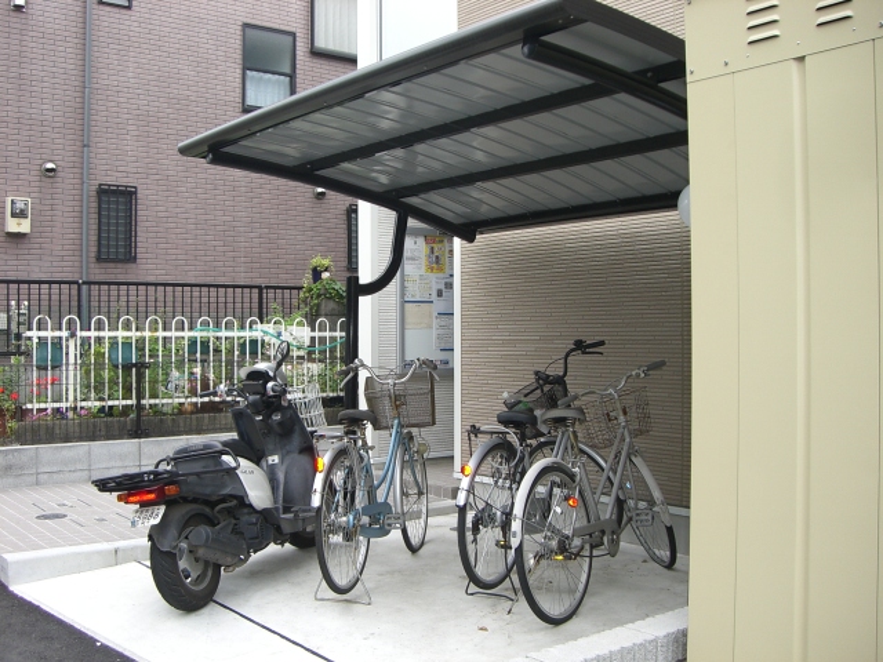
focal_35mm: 38
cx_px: 442
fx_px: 969
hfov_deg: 49.0
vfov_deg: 37.7
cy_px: 331
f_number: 2.7
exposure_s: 1/200
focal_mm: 6.2
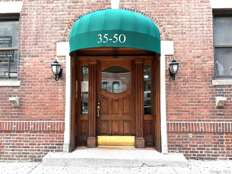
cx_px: 116
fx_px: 161
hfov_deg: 71.6
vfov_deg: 56.8
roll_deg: +0.3
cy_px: 87
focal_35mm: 24
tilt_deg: +4.5
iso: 80
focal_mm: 6.76
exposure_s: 1/481
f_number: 1.78
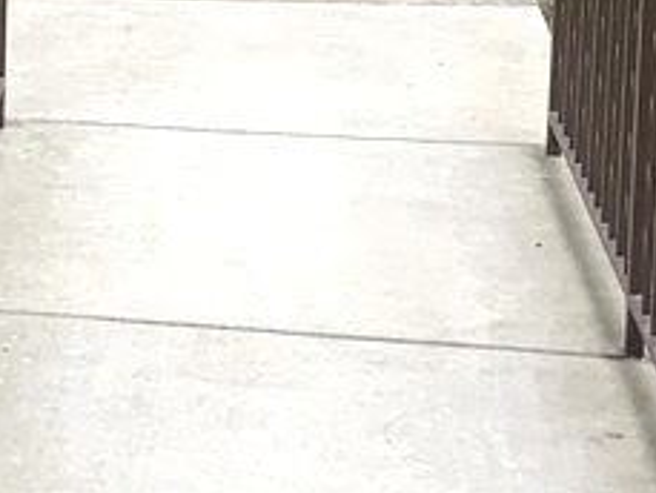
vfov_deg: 8.1
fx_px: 3451
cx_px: -418
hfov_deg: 10.4
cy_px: -86
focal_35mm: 182
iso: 16
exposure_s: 1/461
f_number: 1.8
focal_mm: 3
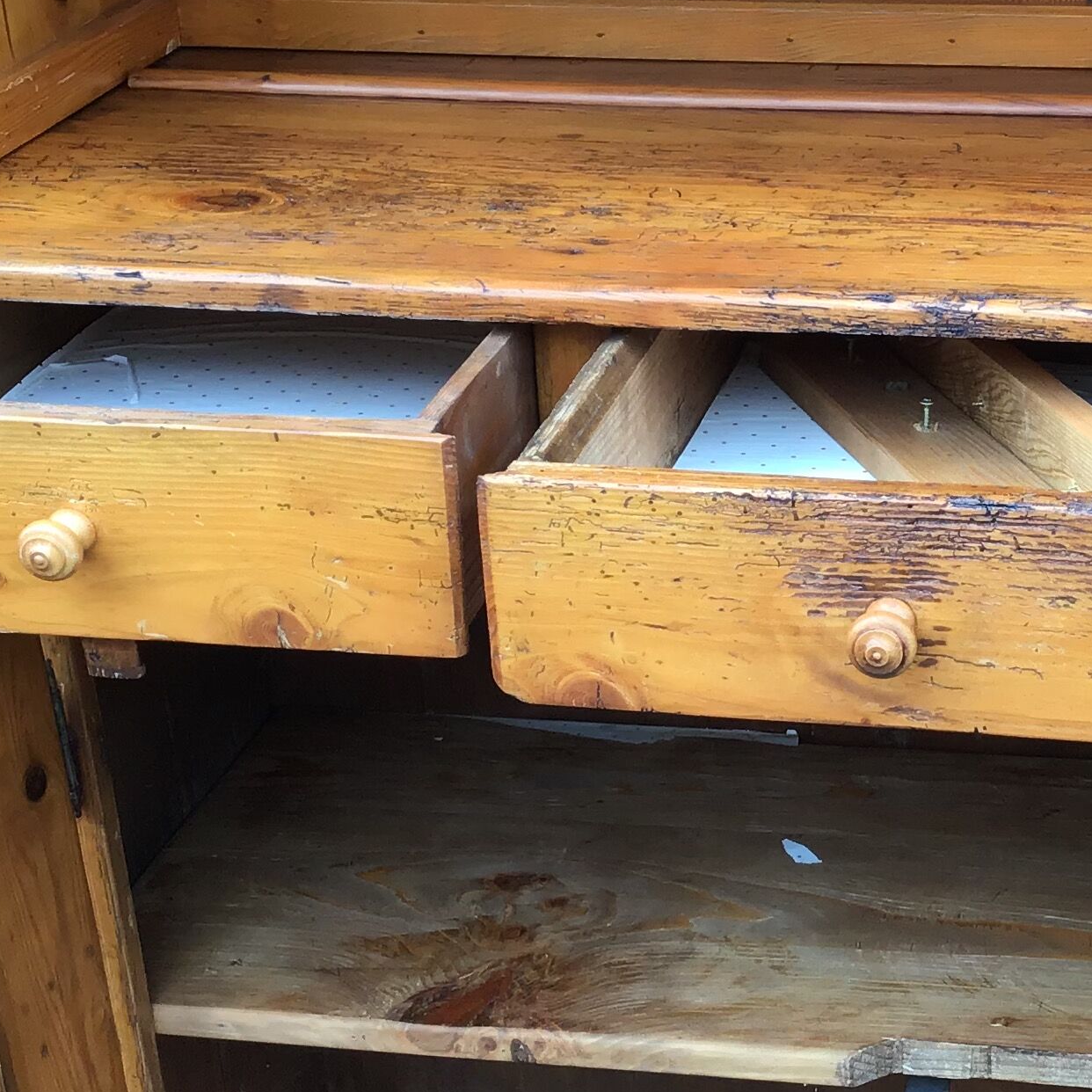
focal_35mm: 72
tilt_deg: -20.5
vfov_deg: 24.0
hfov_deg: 23.6
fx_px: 2570
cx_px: 872
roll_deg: +0.0
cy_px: 542
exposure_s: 1/100
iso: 32
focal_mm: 3.3
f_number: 2.4
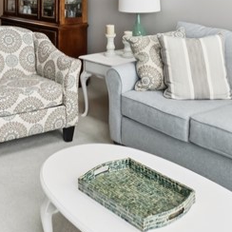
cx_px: 109
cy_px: -36
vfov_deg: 28.6
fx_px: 402
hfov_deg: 32.2
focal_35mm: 53
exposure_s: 1/60
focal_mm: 14
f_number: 5
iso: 250
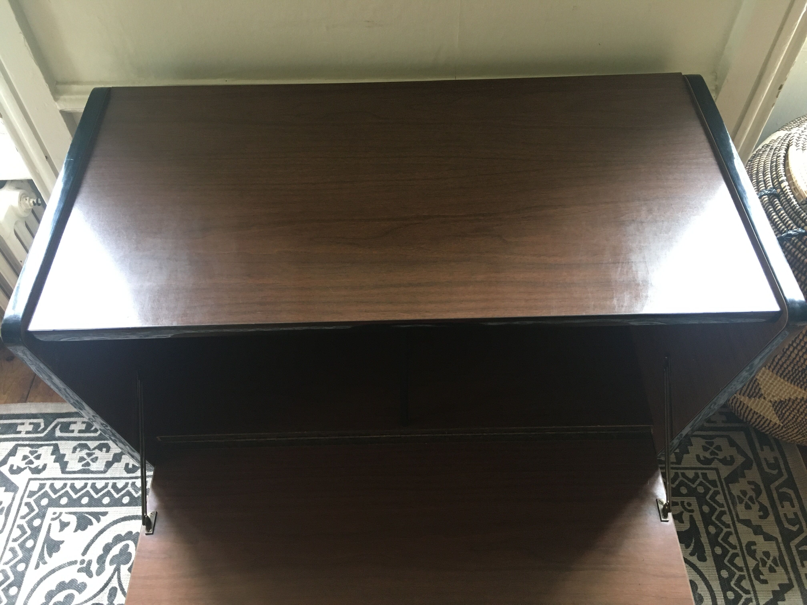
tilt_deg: -51.6
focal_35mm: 29
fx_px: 676
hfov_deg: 61.7
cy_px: 302
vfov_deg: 48.2
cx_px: 404
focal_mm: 4.15
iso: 200
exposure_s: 1/33
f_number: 2.2
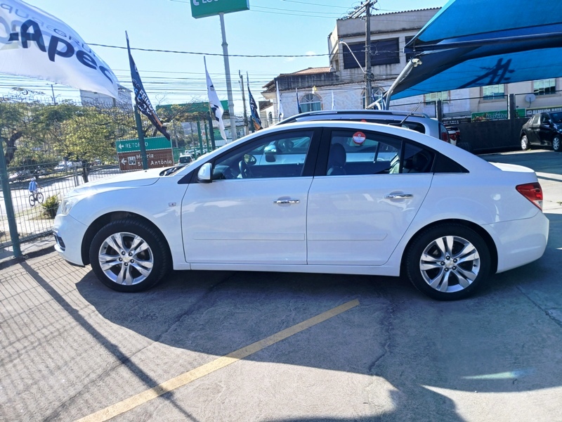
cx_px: 281
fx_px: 422
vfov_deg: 53.1
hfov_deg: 67.3
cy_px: 211
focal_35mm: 26
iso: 20
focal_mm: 3.98
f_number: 1.8
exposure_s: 1/176
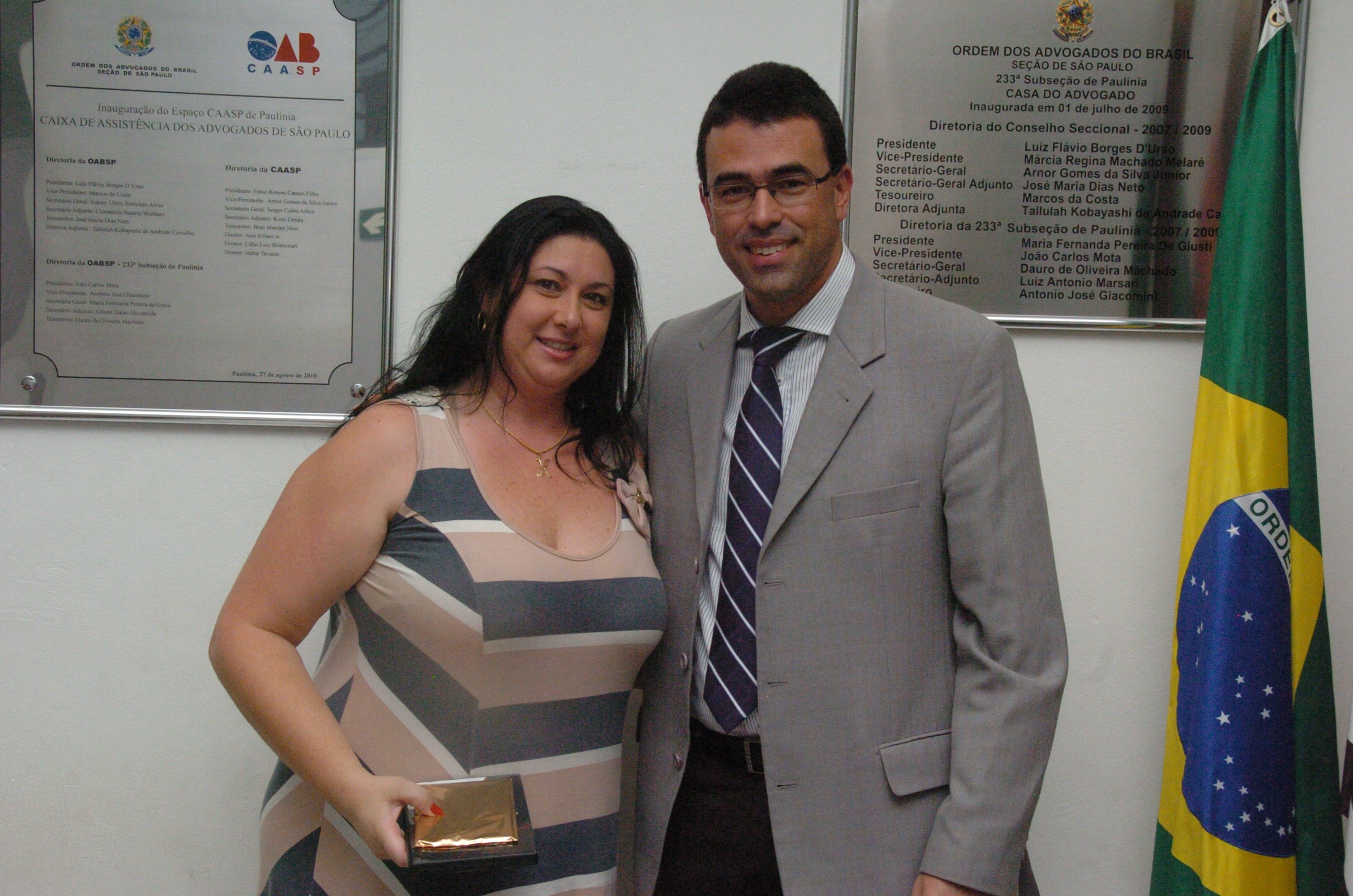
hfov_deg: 33.5
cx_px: 676
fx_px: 2250
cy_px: 448
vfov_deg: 22.5
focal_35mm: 60
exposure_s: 1/250
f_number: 10
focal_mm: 40
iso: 1600
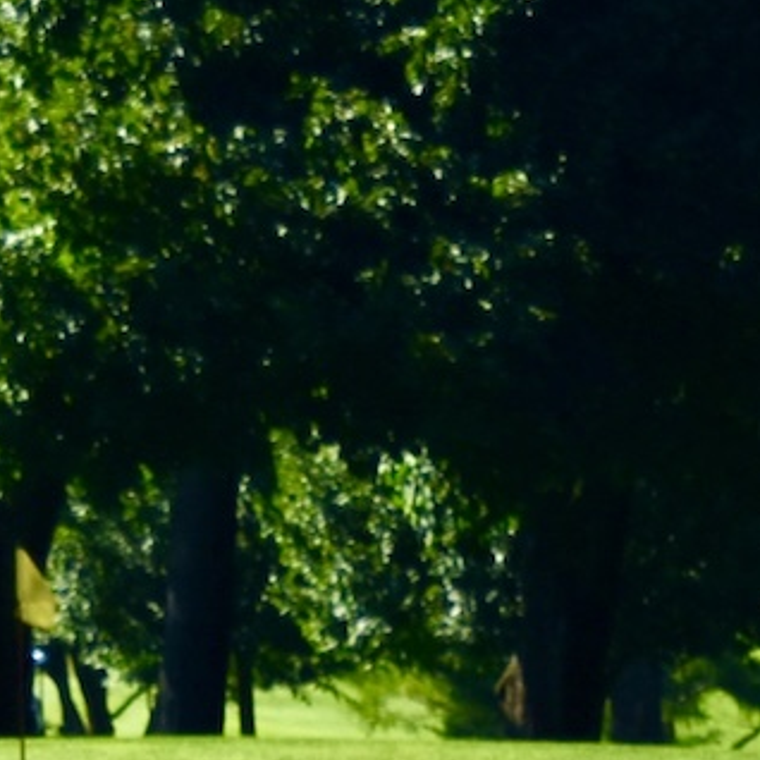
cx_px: 700
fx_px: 23871
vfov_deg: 1.8
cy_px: 1735
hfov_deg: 1.8
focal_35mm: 961
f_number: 8
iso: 250
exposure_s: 1/500
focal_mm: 100
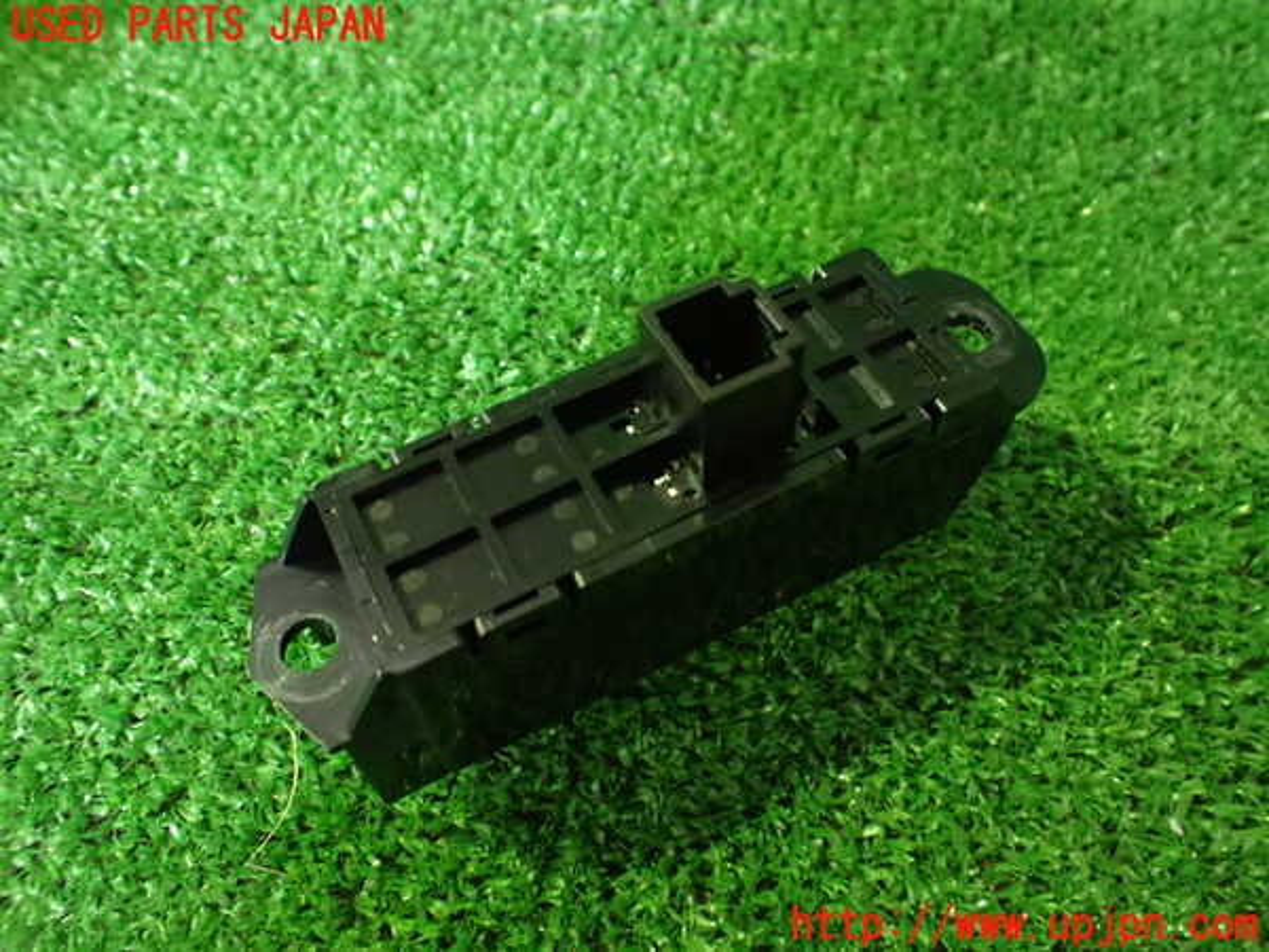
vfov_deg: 46.8
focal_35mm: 30
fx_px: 1100
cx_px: 634
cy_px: 476
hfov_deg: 60.0
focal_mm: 5.4
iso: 1250
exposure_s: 1/30
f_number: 2.3
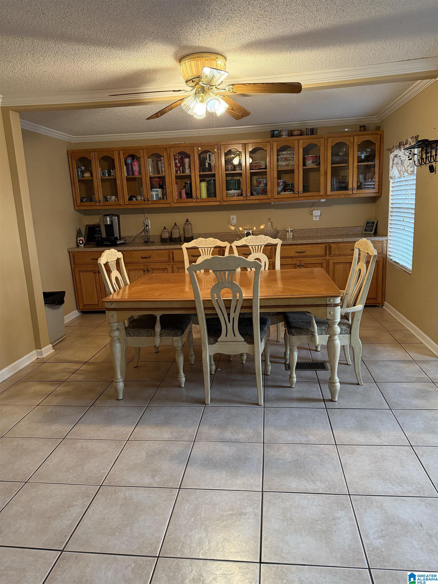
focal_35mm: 24
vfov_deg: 71.6
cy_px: 292
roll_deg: +2.8
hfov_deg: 56.8
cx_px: 219
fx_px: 405
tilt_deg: -12.3
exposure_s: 1/60
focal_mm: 6.76
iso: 400
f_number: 1.78
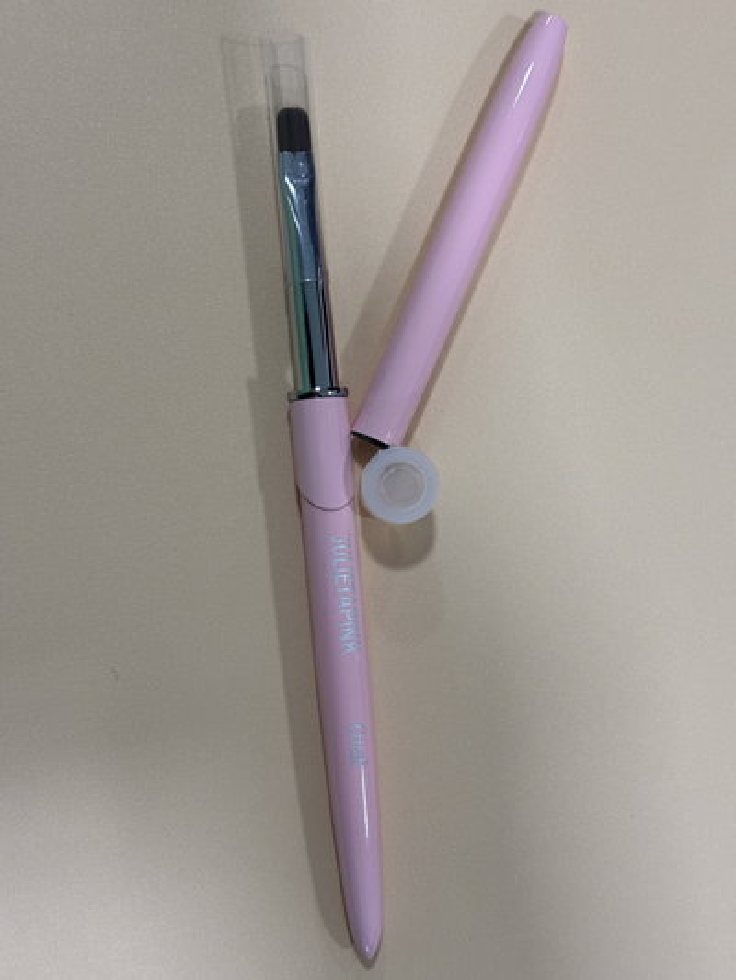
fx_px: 1474
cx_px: 368
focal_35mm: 52
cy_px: 490
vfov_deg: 36.8
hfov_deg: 28.0
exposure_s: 1/50
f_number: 1.6
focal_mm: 5.96
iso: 100
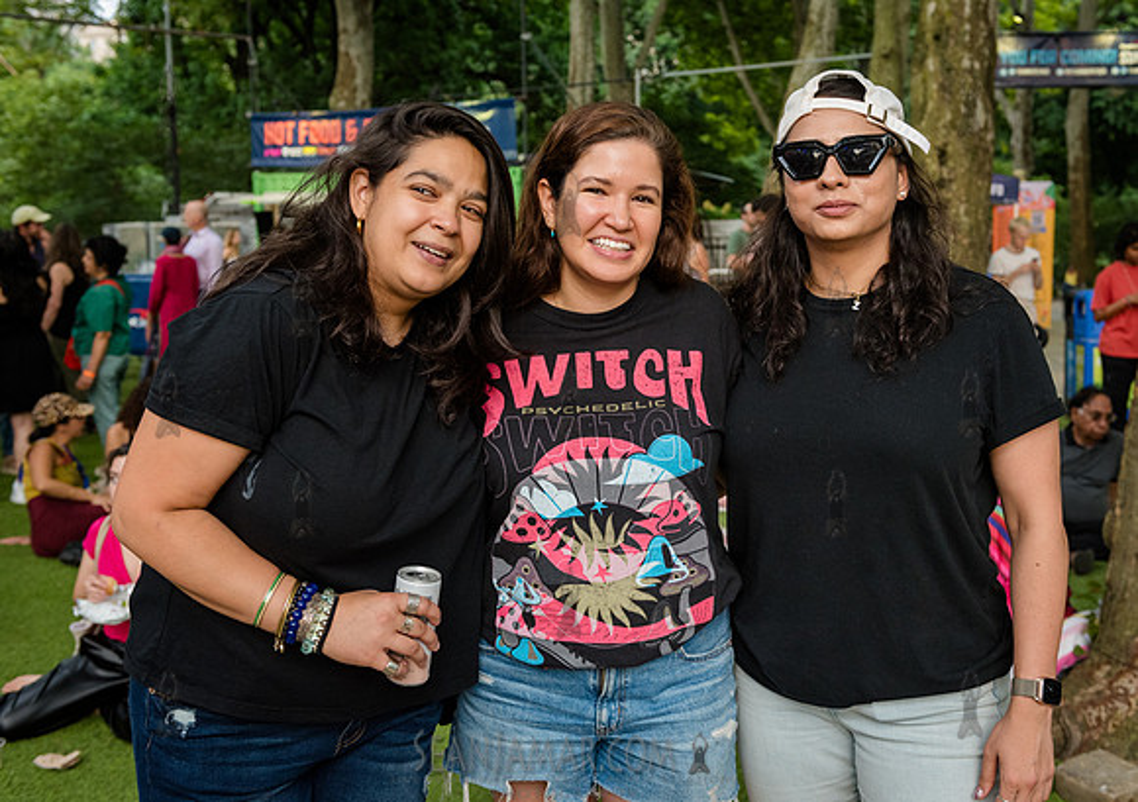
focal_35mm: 43
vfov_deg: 32.0
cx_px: 618
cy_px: 370
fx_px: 1397
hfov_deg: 44.3
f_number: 4
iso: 2000
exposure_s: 1/160
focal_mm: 38
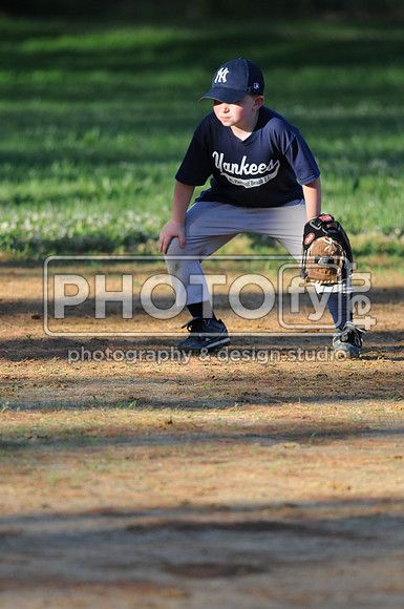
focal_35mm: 450
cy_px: 304
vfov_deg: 4.6
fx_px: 7597
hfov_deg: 3.0
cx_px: 202
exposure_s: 1/2000
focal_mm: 300
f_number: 4
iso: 800
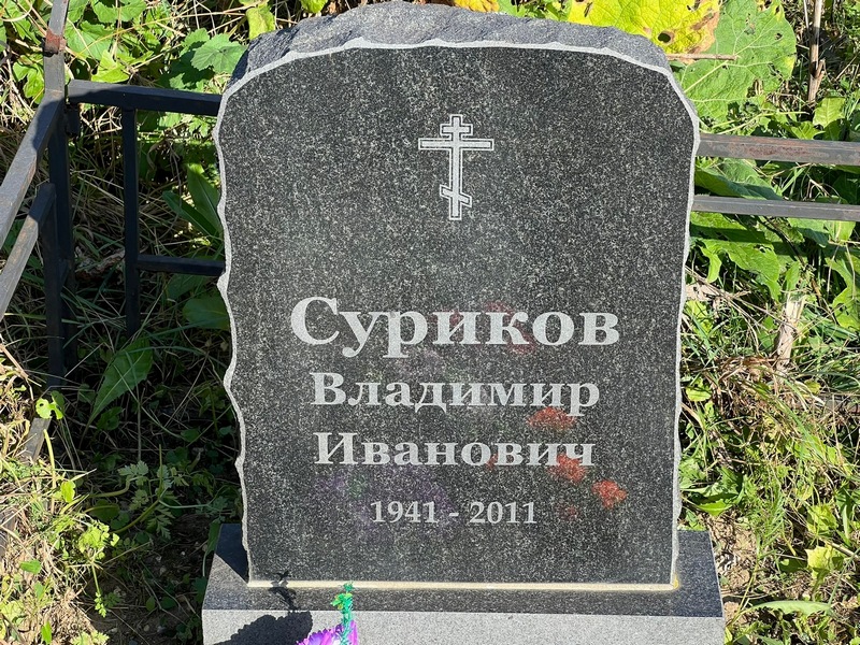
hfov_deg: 25.3
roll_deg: +2.3
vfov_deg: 19.1
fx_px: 1913
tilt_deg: -29.3
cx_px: 430
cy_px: 322
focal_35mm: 77
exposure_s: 1/219
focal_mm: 9
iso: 32
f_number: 2.8
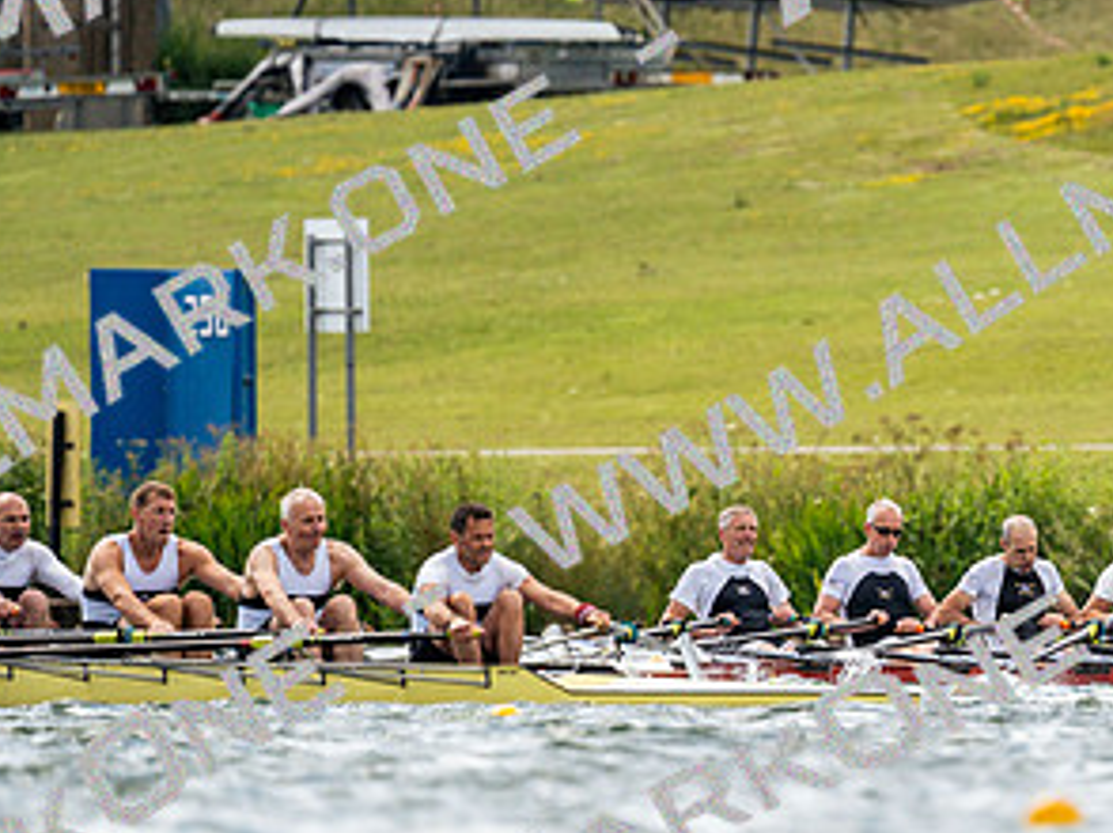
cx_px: 977
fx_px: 36592
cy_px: 581
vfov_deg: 1.3
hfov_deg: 1.7
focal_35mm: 1139
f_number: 6.3
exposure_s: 1/2000
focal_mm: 600
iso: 320
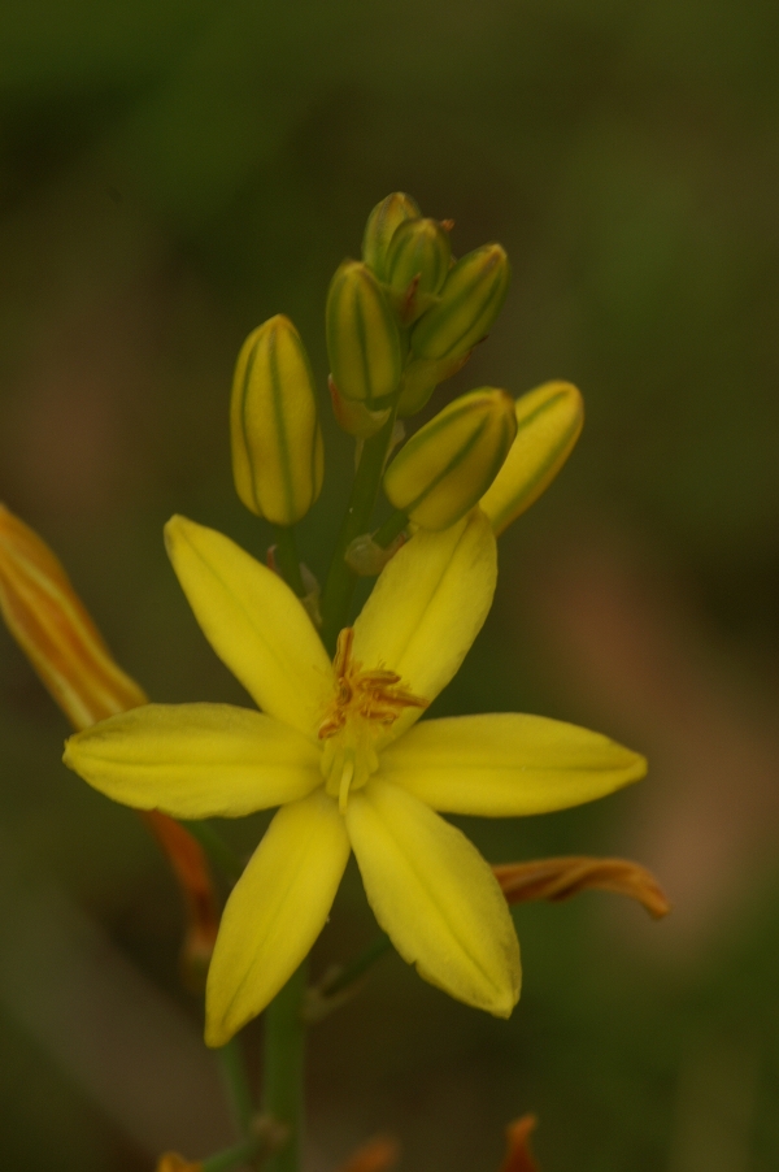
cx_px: 390
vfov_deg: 13.7
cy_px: 586
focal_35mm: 150
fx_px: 4876
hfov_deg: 9.1
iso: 100
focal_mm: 100
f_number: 11
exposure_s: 1/50
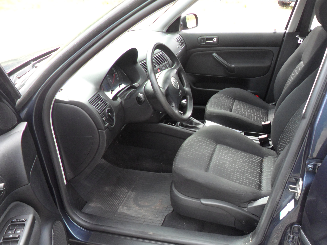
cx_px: 186
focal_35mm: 32
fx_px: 302
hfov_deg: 56.6
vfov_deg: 44.0
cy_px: 141
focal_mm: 4.9
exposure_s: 1/60
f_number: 3.5
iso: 80
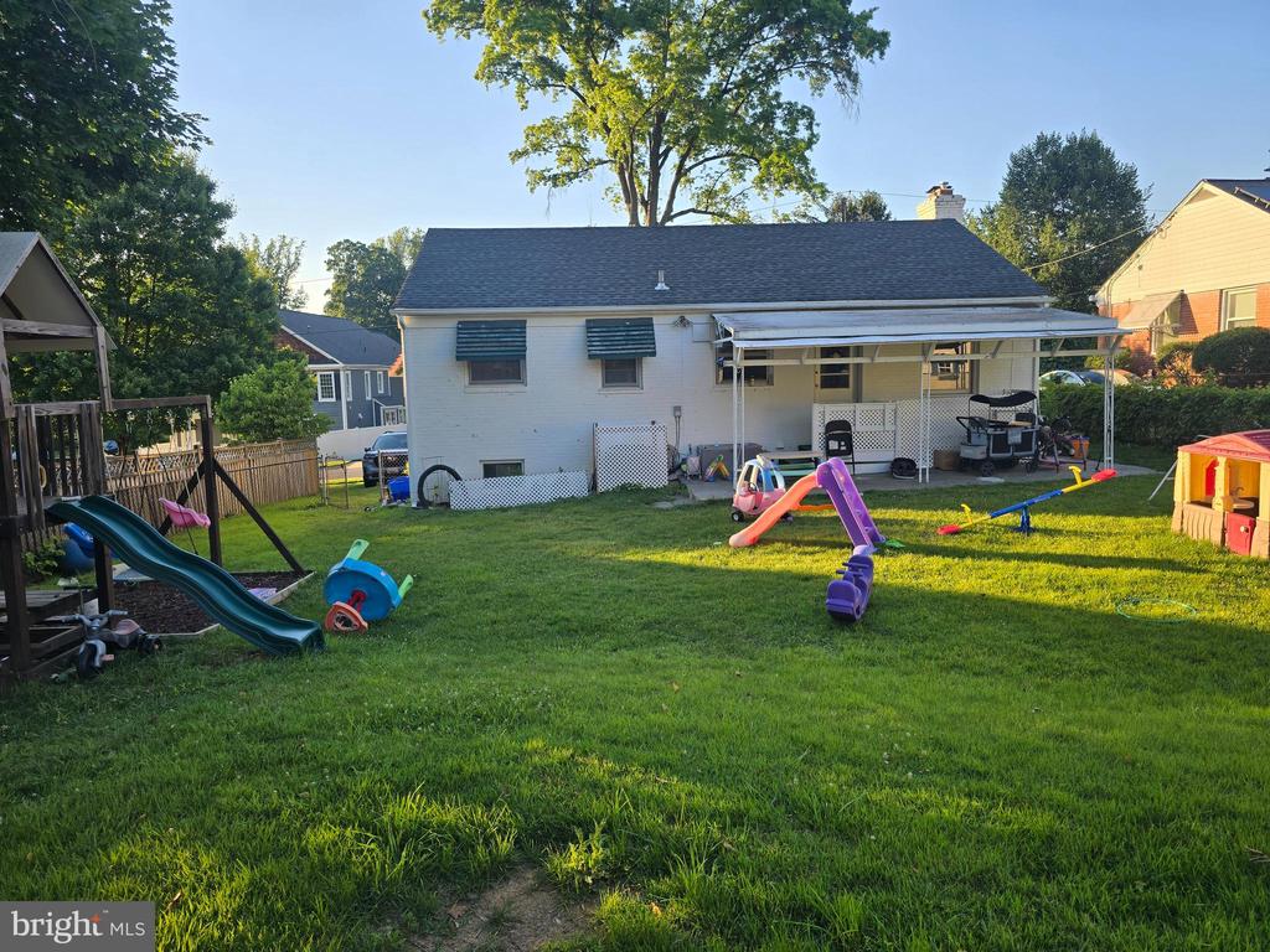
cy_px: 476
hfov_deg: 73.9
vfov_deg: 58.9
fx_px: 844
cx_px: 635
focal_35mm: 23
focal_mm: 6.3
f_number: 1.7
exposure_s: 1/276
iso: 12
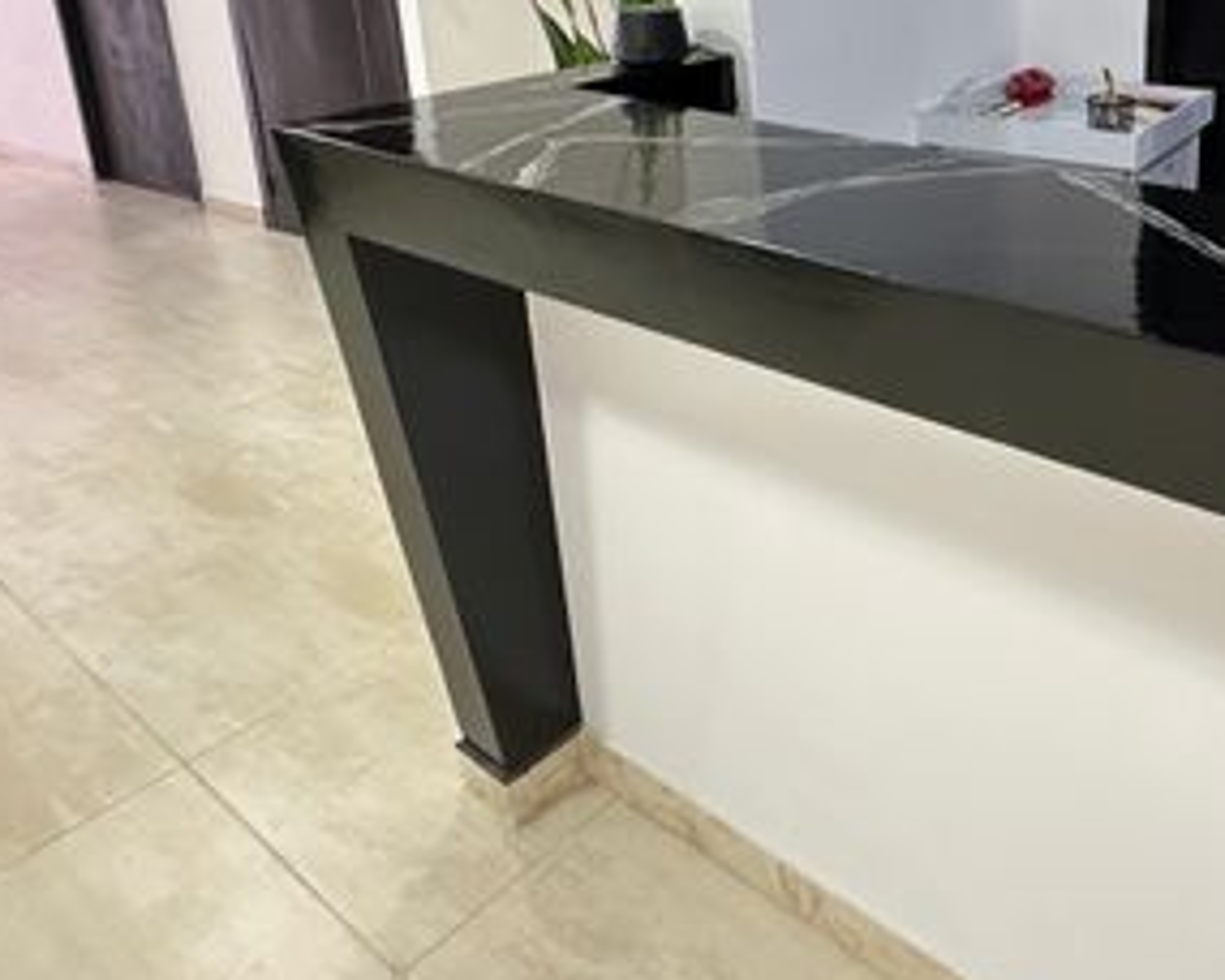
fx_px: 1160
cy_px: 176
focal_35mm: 32
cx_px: 926
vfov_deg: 43.4
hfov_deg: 53.0
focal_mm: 2.22
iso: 250
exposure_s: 1/60
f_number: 2.2
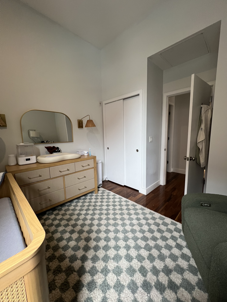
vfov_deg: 106.2
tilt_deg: -7.2
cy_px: 151
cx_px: 114
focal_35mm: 13
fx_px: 114
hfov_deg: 89.9
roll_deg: +2.1
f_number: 1.8
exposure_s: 1/60
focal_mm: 1.57
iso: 125
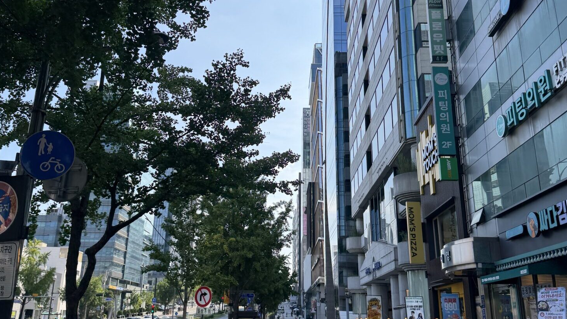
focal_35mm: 27
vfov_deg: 42.6
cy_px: 126
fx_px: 406
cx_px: 279
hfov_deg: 69.9
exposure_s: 1/2907
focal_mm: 6.76
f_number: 1.78
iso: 100
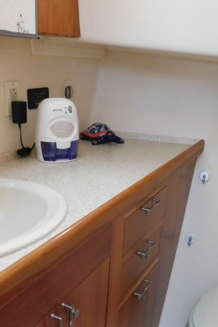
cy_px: 199
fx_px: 363
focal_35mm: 40
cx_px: 118
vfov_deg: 48.1
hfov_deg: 33.4
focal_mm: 5.3
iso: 320
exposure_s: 1/30
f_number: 3.2
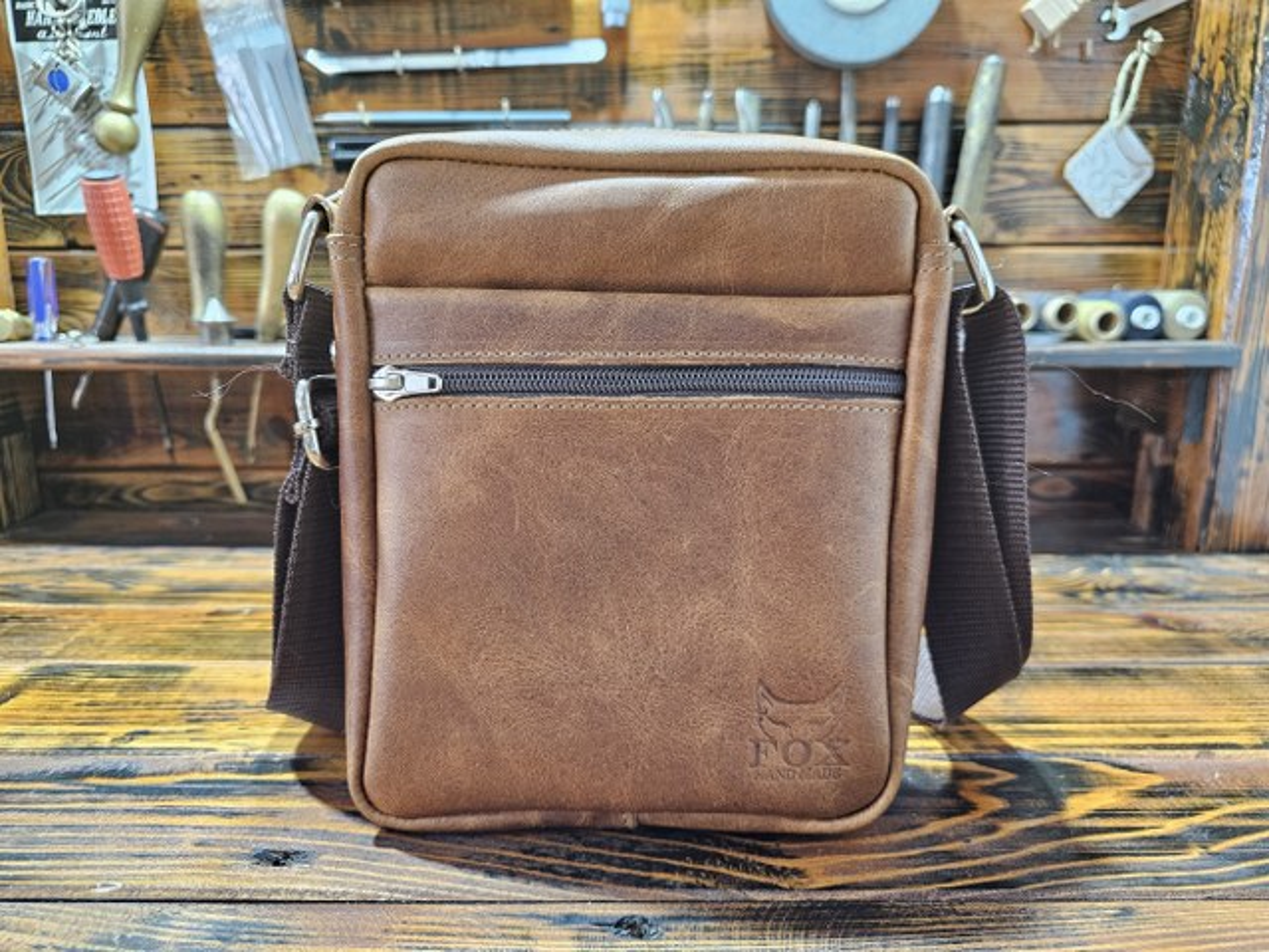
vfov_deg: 58.9
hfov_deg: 73.9
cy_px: 476
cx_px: 634
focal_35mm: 23
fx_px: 843
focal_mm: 6.3
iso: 500
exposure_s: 1/100
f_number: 1.7
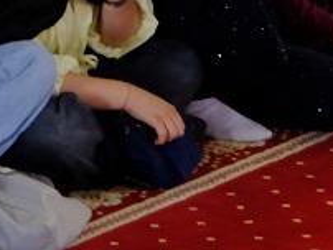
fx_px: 2003
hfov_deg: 9.2
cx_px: -166
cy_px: -331
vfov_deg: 6.8
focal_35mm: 208
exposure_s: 1/80
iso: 2000
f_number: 4
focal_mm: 21.2
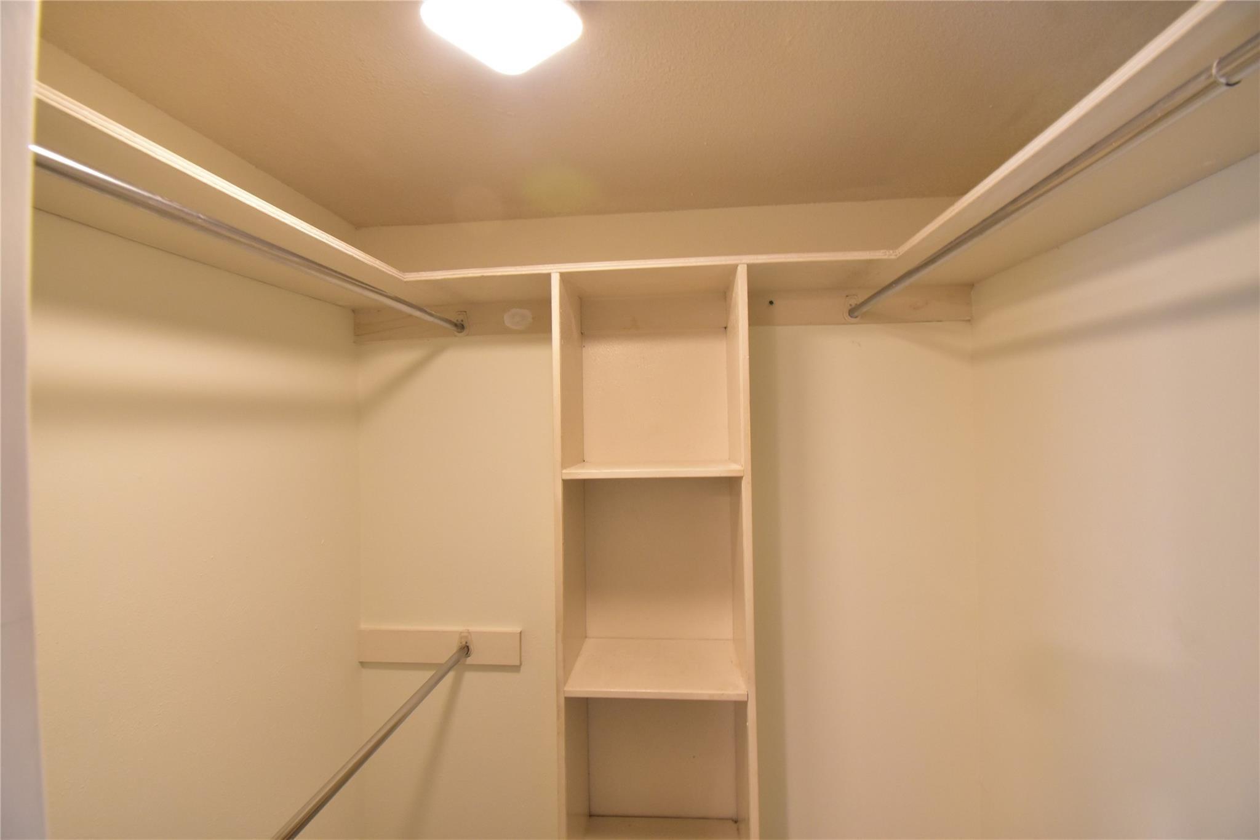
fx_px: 525
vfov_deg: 77.3
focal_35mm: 15
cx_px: 630
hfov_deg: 100.4
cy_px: 420
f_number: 7.1
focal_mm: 10
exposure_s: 1/15
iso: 1600
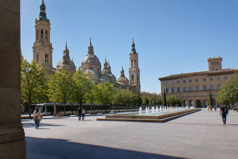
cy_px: 80
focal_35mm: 47
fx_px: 311
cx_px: 119
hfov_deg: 41.9
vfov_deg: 28.6
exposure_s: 1/640
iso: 500
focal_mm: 47
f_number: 7.1
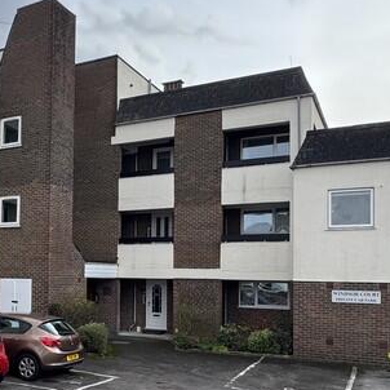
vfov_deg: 39.5
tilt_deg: +0.5
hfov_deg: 37.8
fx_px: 535
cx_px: 53
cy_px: 262
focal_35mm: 42
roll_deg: -0.3
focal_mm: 2.22
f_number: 2.2
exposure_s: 1/397
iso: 40
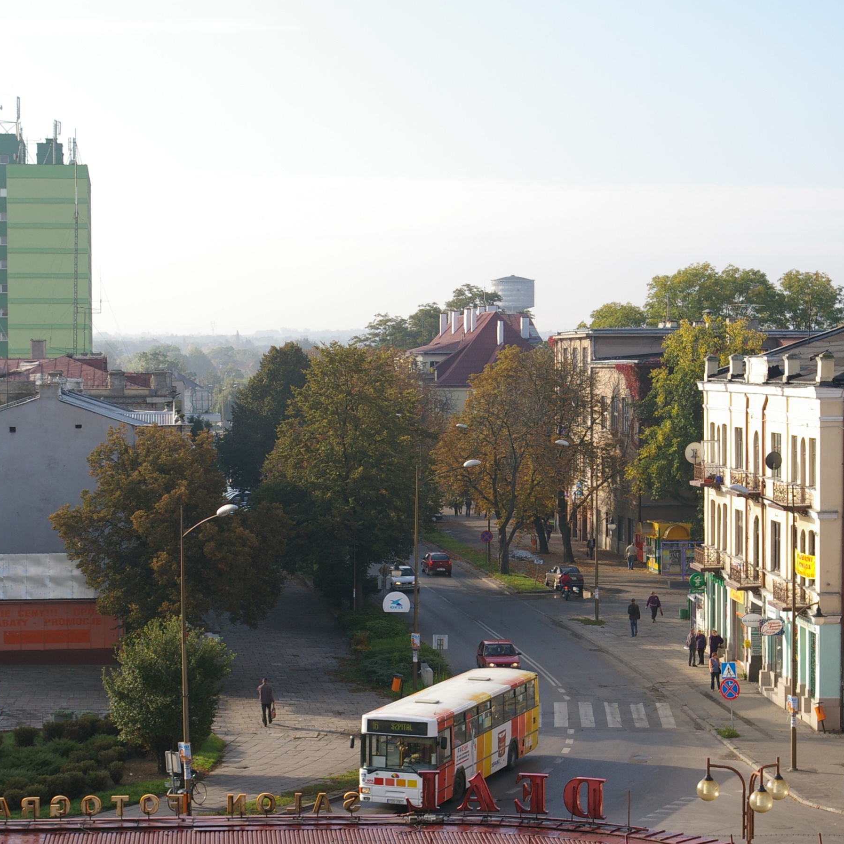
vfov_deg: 21.0
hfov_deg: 21.0
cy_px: 421
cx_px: 376
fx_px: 2280
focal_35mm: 83
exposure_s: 1/250
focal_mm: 43
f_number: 8
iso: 200
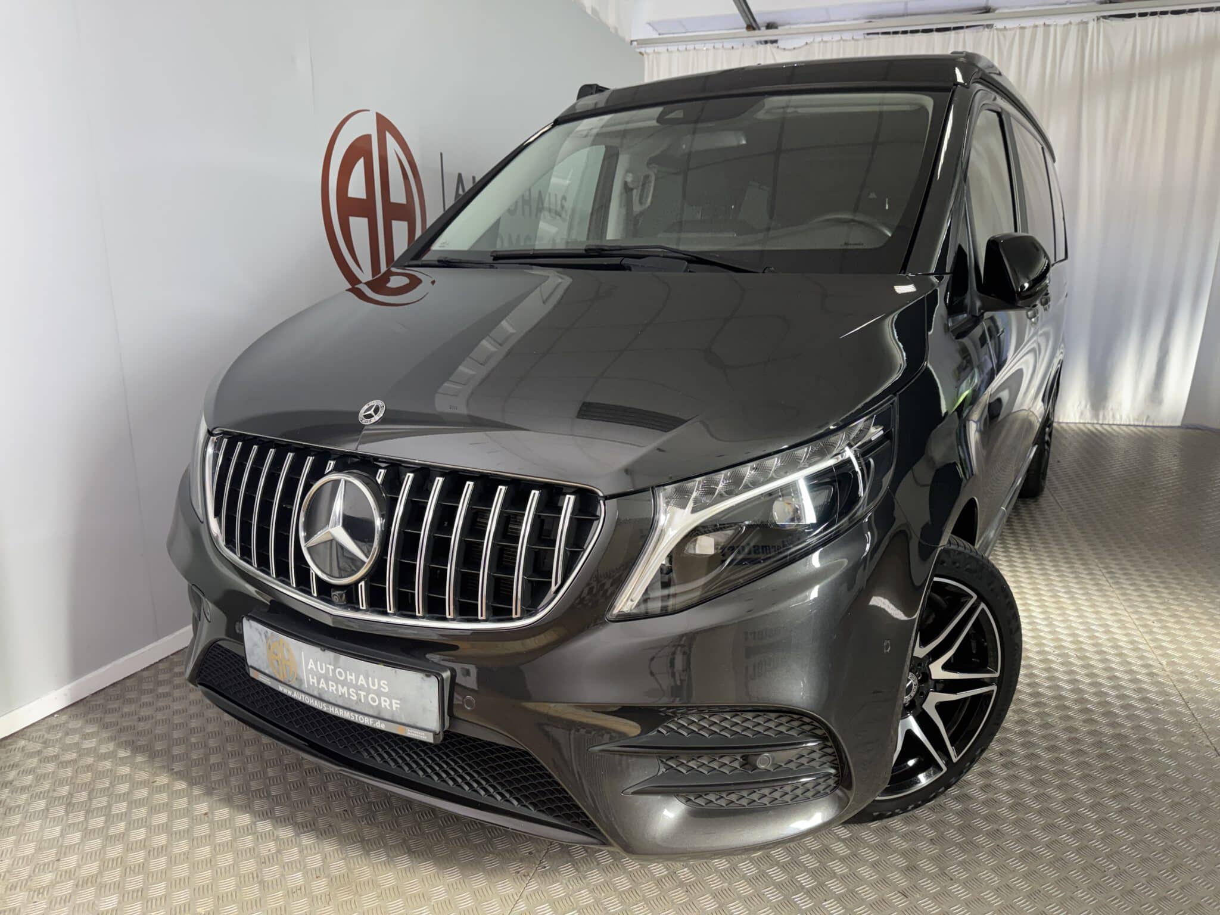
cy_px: 458
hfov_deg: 71.6
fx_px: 846
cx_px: 610
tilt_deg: -13.6
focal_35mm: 24
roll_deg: +0.4
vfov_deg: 56.8
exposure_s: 1/100
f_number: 1.78
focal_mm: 6.76
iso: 160
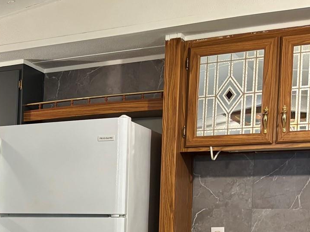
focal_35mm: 74
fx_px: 663
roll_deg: -1.9
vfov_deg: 19.1
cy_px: 250
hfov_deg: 23.1
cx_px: -102
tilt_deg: -2.5
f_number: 1.6
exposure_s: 1/60
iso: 200
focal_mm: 5.96
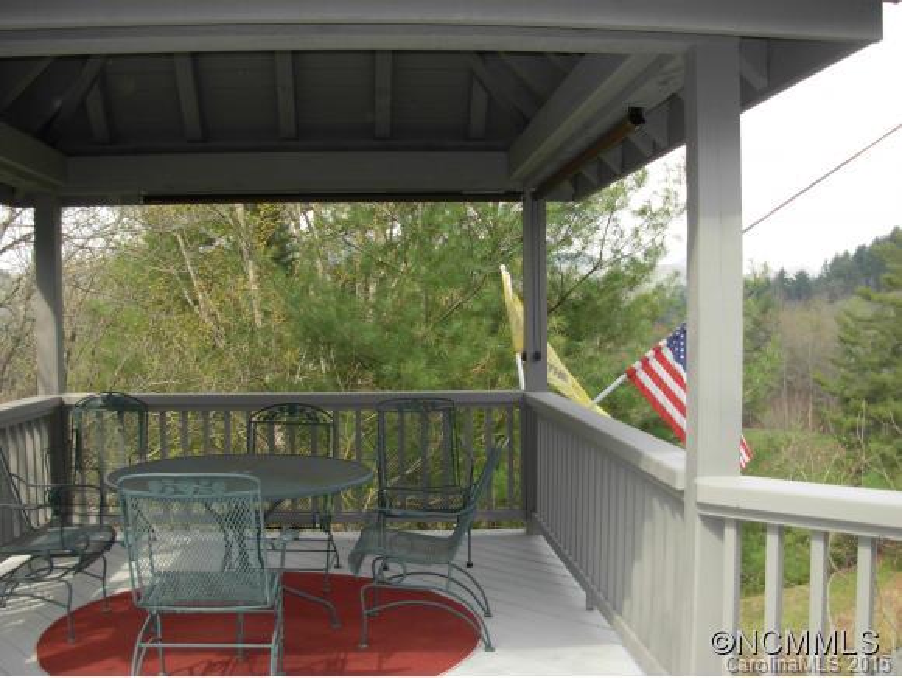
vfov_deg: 37.8
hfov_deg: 48.9
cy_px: 339
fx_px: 991
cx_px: 451
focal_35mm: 38
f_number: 2.9
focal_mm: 6.3
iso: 79
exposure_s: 1/296
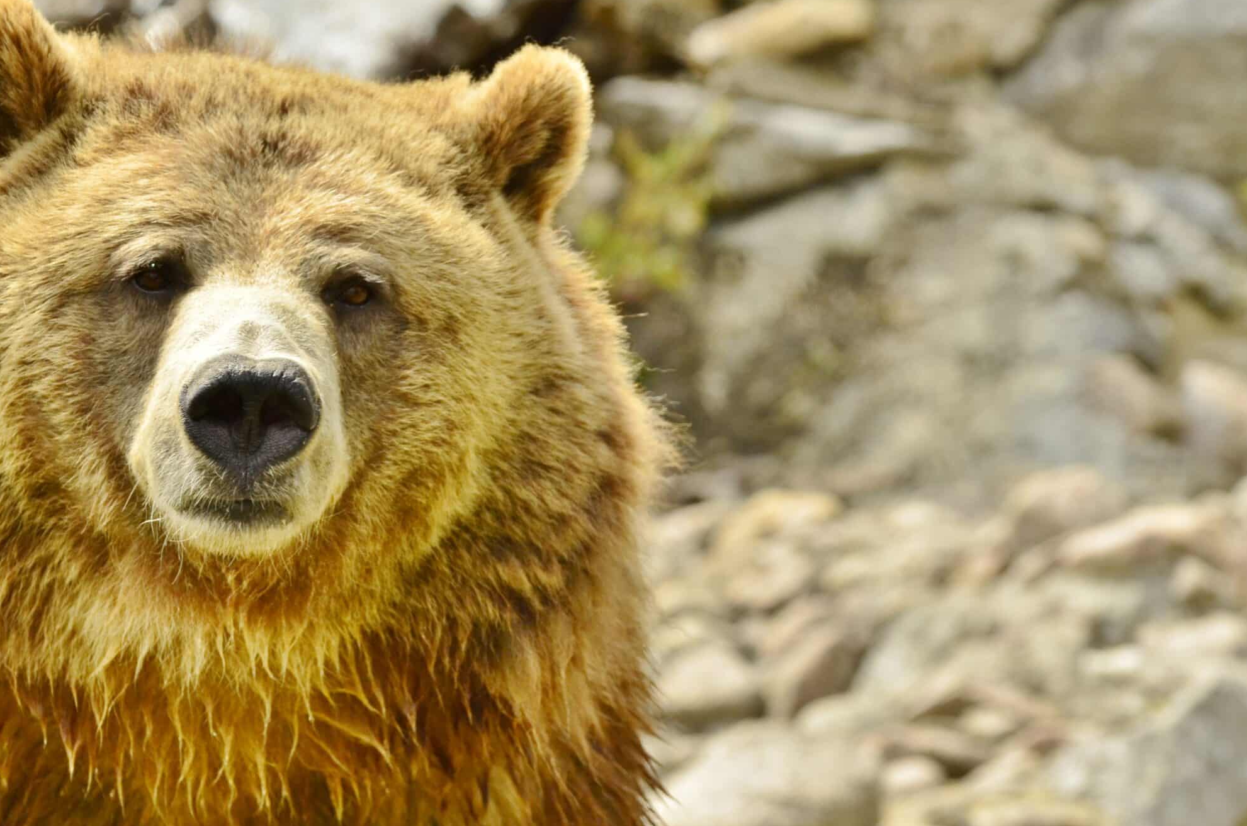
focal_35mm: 262
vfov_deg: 5.2
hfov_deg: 7.9
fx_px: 9046
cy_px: 335
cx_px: 481
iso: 400
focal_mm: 135
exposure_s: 1/800
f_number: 7.1
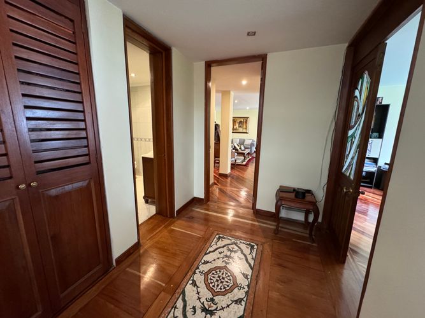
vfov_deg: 85.7
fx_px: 172
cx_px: 212
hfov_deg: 102.1
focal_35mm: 14
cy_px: 159
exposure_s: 1/60
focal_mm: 2.22
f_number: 2.2
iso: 640
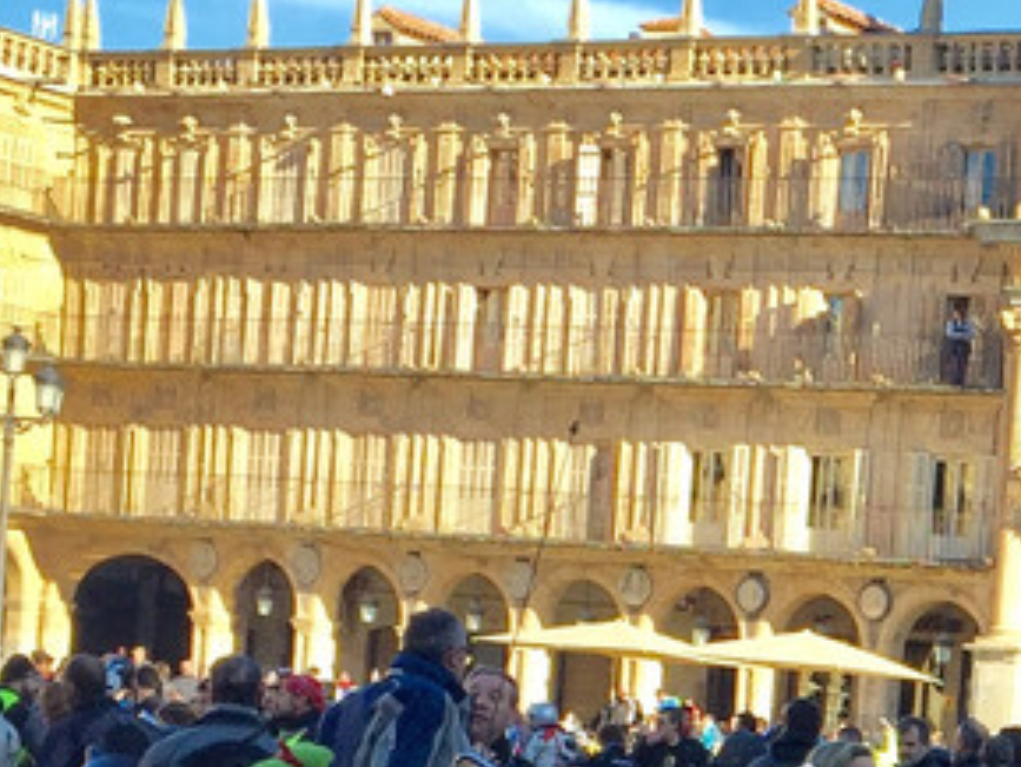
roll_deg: -3.7
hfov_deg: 17.2
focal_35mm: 107
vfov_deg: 13.5
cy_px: 866
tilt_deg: -0.9
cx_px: 1355
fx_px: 3157
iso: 32
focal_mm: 4.15
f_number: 2.2
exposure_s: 1/791
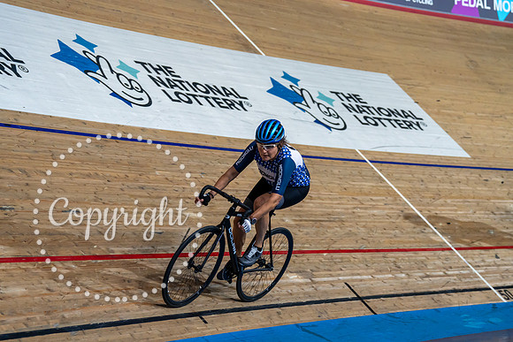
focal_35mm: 77
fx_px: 1097
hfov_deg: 26.3
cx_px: 256
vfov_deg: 17.7
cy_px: 171
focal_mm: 77
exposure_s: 1/1000
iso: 3200
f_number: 2.8
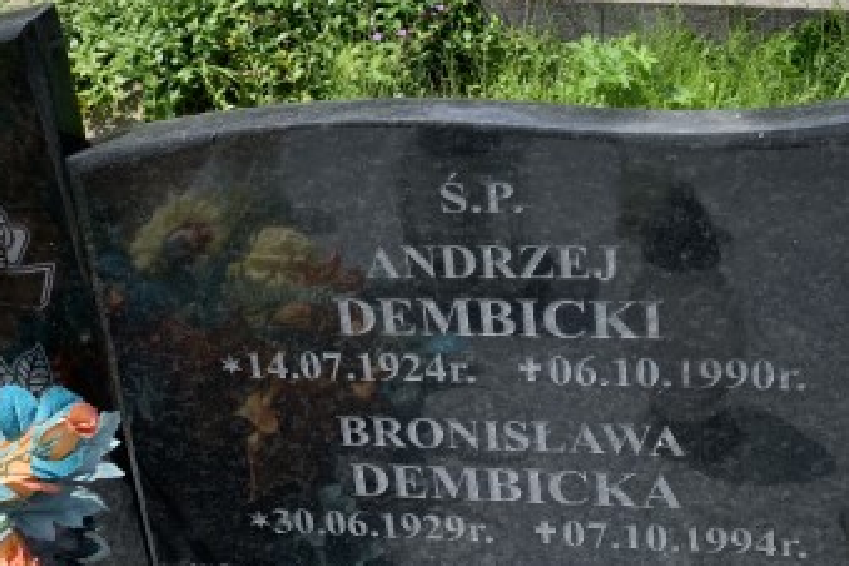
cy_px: 40
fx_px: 1203
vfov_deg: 25.5
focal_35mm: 51
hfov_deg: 38.9
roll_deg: +4.2
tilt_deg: -16.7
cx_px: 391
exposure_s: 1/1447
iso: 25
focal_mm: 4.25
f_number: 1.8
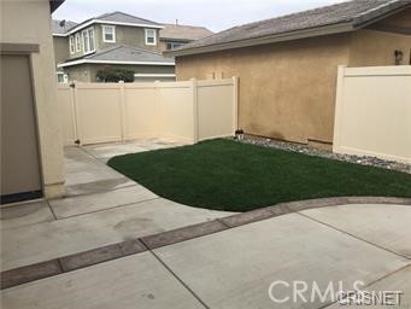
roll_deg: -0.2
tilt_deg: -11.4
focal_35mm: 29
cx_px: 206
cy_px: 154
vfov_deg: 48.3
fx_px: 344
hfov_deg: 61.6
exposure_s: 1/1319
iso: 32
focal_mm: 4.15
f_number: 2.2
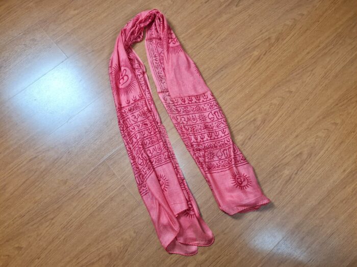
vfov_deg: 53.1
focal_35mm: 26
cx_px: 178
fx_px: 268
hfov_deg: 67.3
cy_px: 134
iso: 200
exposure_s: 1/60
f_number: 1.8
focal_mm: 5.4
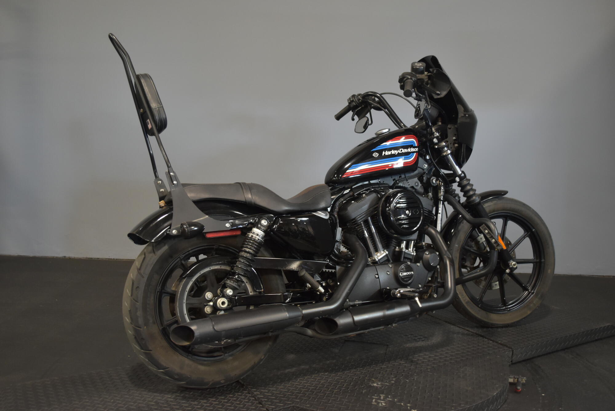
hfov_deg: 57.2
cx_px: 308
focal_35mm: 33
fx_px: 564
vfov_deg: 40.0
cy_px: 206
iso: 1000
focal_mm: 22
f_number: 4
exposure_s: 1/30
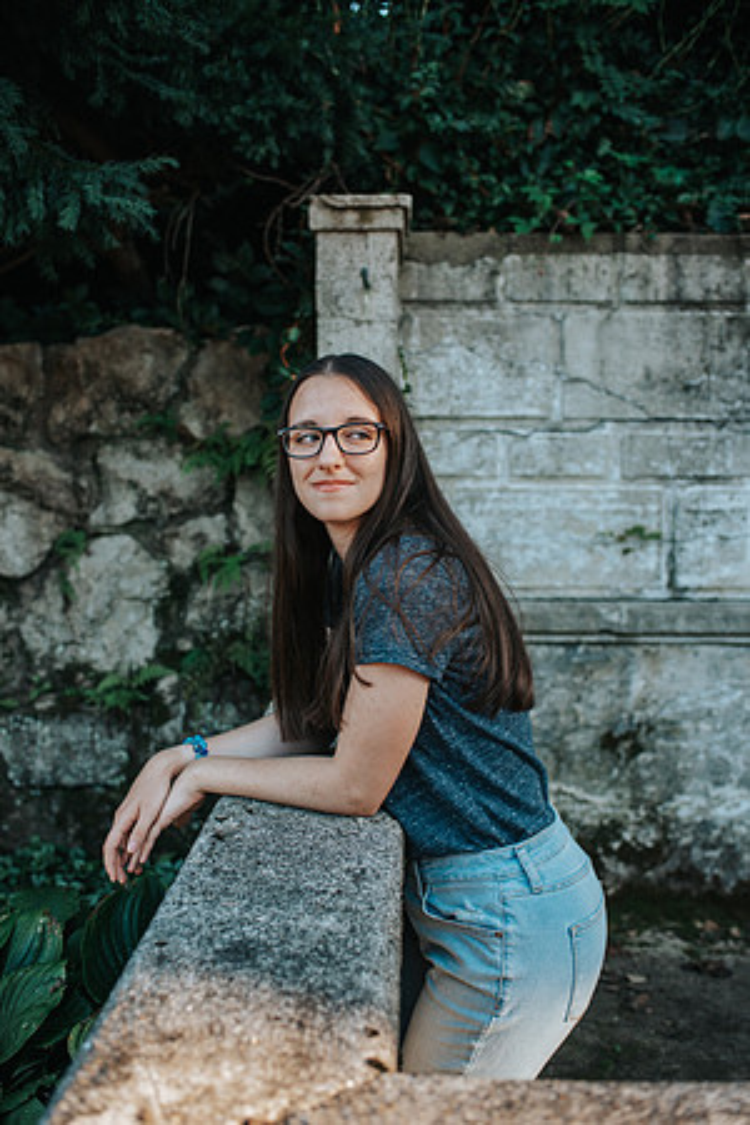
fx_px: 1094
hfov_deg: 37.9
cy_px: 562
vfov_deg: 54.4
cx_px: 375
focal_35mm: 35
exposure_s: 1/500
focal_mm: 35
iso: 450
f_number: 2.8
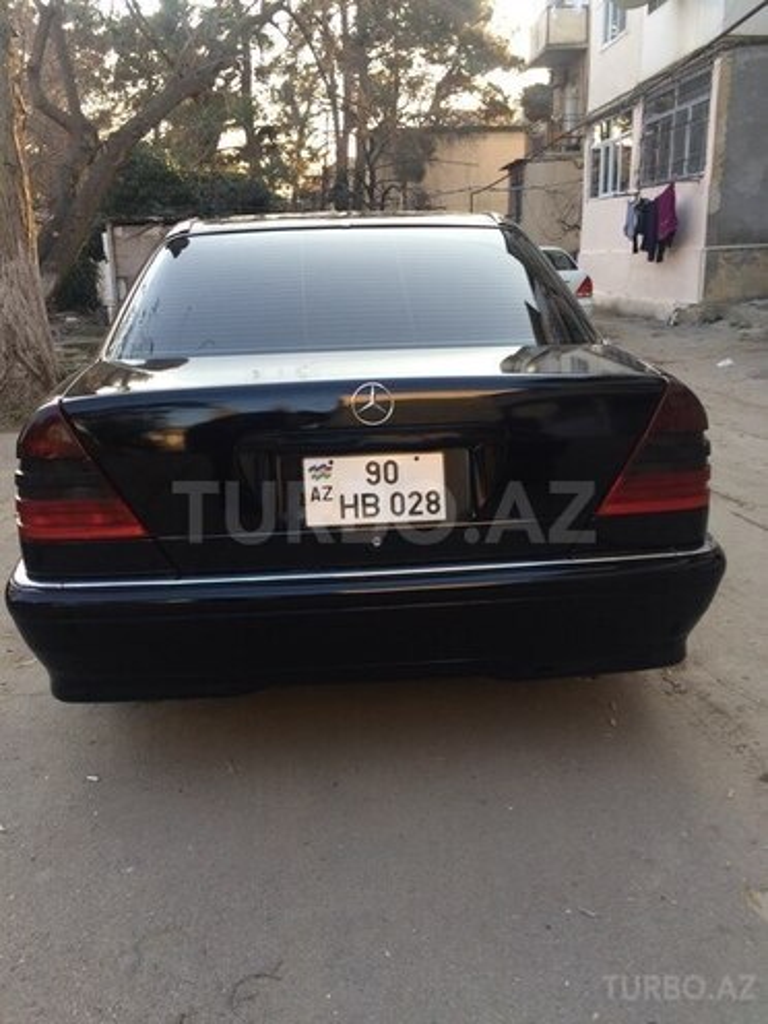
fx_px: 858
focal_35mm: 29
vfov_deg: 61.7
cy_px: 512
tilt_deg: -16.6
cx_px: 384
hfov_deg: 48.2
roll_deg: +2.7
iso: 32
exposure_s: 1/106
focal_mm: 4.15
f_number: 2.2
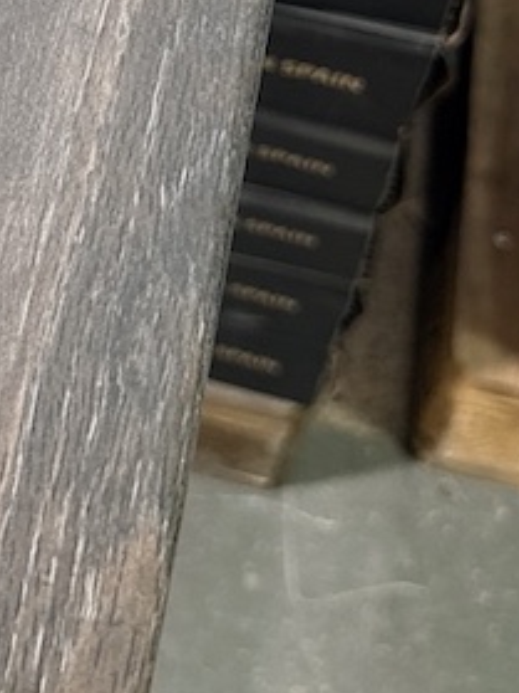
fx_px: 1761
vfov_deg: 20.9
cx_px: -104
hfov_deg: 16.1
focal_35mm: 88
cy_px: -122
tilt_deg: -49.4
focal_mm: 6.76
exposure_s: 1/120
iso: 200
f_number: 1.78
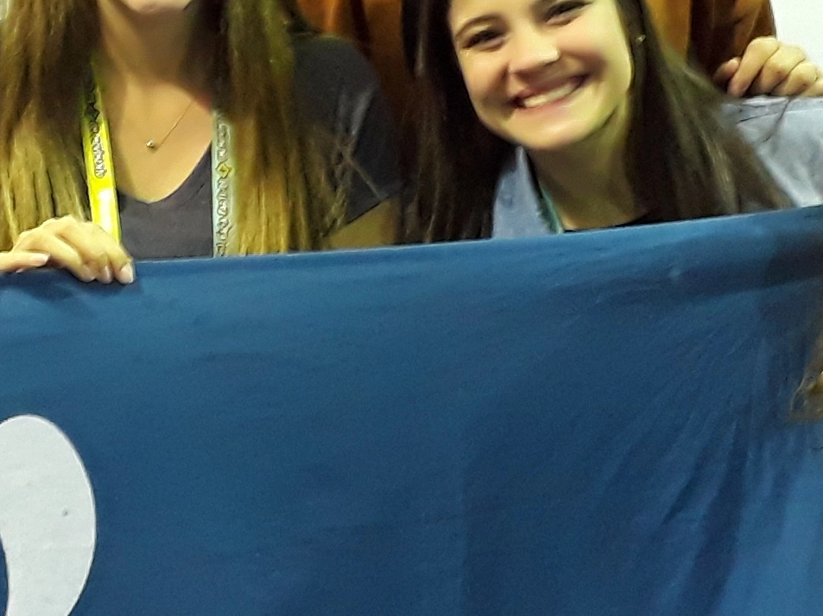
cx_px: 232
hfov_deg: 16.8
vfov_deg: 12.7
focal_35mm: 117
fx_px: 2781
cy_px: 299
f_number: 1.9
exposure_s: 1/15
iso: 250
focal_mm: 3.6
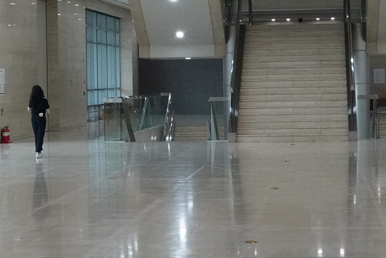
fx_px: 1276
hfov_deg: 17.2
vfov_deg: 11.5
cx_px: 179
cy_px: 101
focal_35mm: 119
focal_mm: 35
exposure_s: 1/100
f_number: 13
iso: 6400
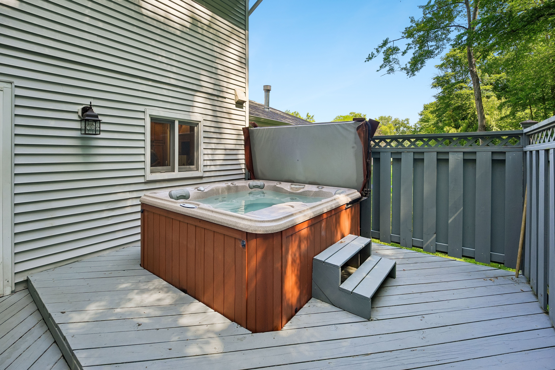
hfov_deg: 104.3
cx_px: 278
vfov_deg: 81.2
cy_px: 185
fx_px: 216
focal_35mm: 14
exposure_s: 1/60
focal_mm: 14
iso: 200
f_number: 7.1
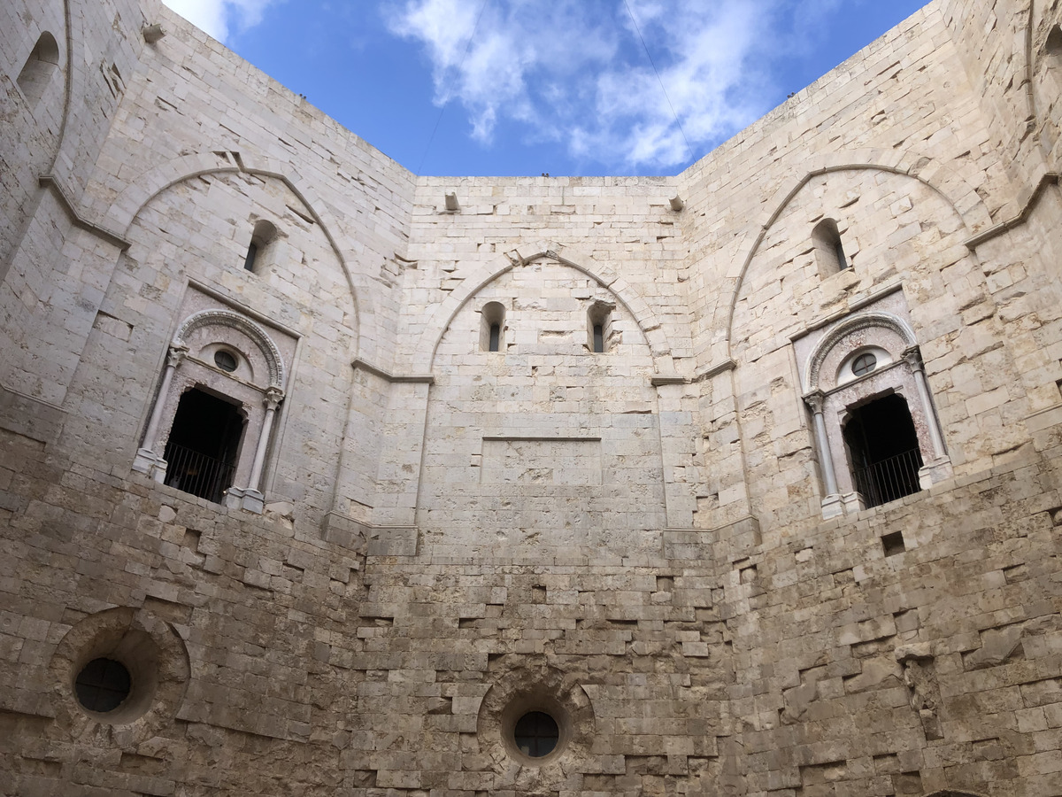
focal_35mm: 28
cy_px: 398
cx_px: 531
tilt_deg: +33.5
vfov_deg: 49.7
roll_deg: -0.6
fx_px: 859
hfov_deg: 63.4
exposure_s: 1/899
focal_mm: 4
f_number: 1.8
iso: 20
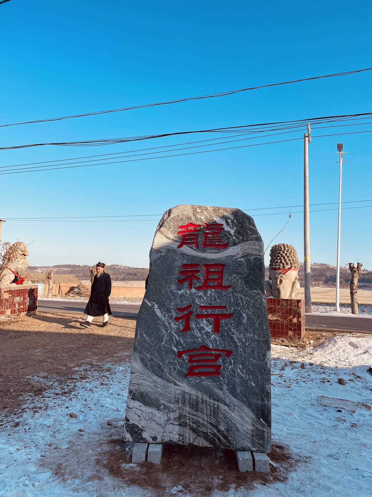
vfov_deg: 67.3
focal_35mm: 26
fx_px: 373
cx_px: 186
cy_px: 248
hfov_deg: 53.1
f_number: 1.6
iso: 32
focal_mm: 4.2
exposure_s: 1/2257
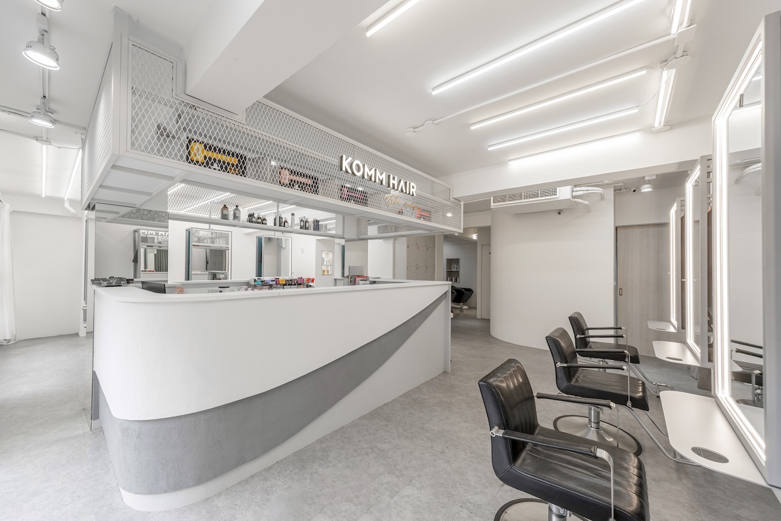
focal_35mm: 13
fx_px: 282
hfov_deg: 108.3
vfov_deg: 85.5
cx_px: 390
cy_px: 260
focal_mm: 13
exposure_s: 1/25
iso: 250
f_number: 9
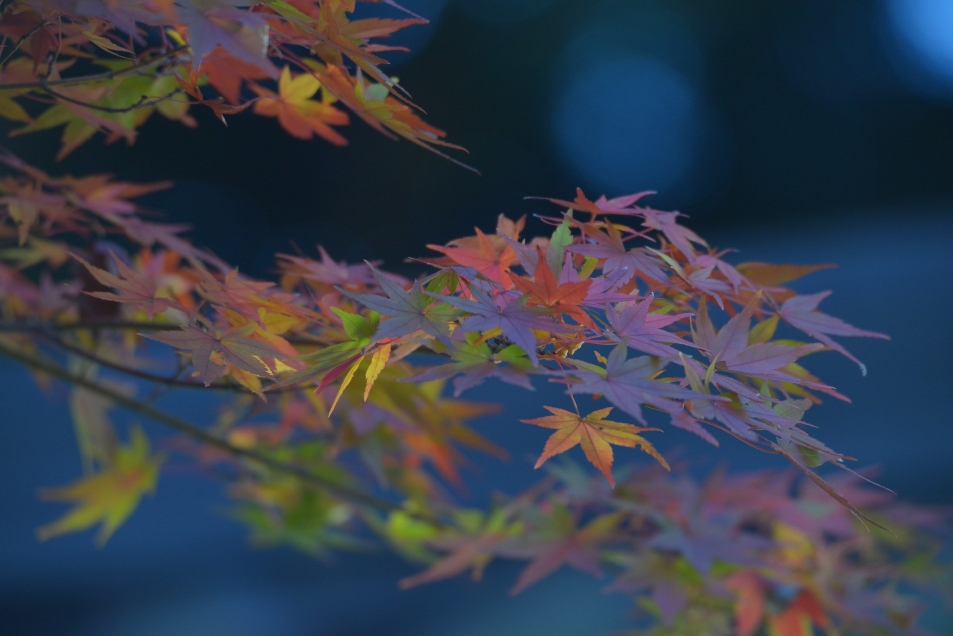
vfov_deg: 4.7
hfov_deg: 7.1
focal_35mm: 290
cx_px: 476
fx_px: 7679
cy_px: 318
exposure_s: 1/160
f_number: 6.3
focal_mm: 290
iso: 1600
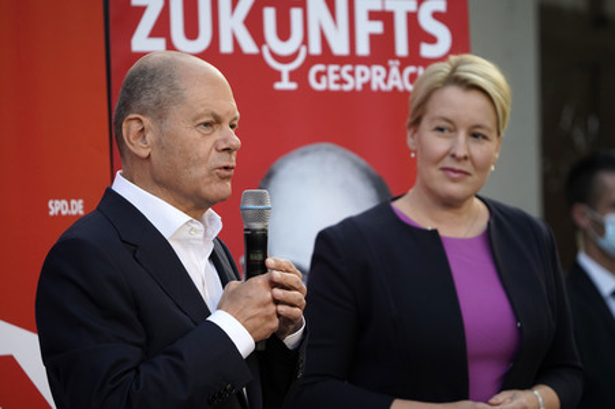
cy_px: 204
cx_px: 308
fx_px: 4421
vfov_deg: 5.3
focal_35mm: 259
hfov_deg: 8.0
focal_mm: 259
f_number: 5.6
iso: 1600
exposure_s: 1/400
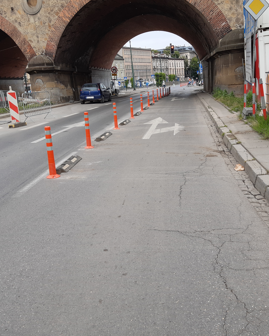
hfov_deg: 43.2
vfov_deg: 52.8
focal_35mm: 34
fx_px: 338
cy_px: 168
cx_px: 154
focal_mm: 3.92
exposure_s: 1/620
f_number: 1.7
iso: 40
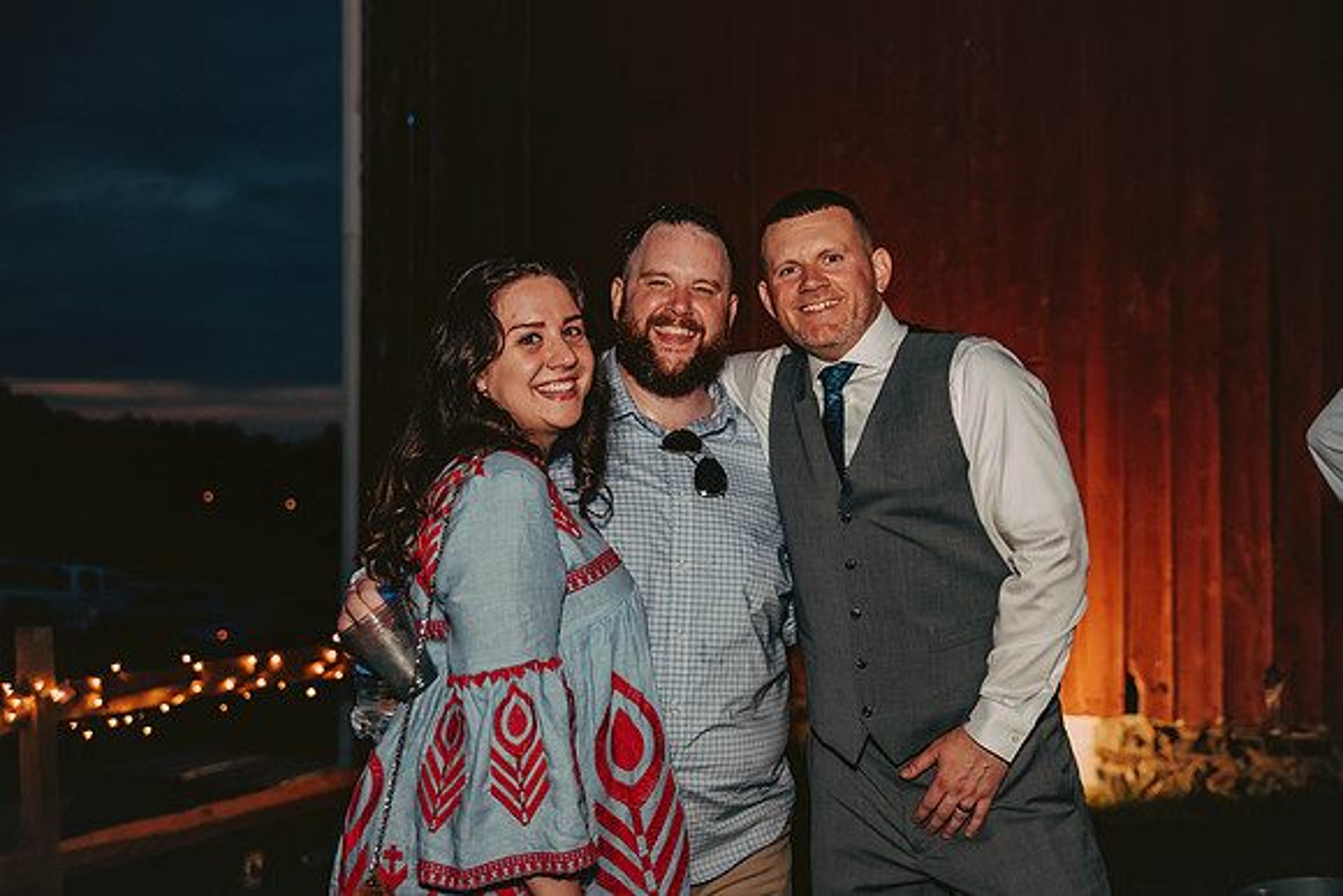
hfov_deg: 44.5
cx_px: 672
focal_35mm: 44
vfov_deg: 30.5
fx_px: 1642
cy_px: 448
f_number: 2.8
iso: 1250
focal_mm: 44
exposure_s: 1/125
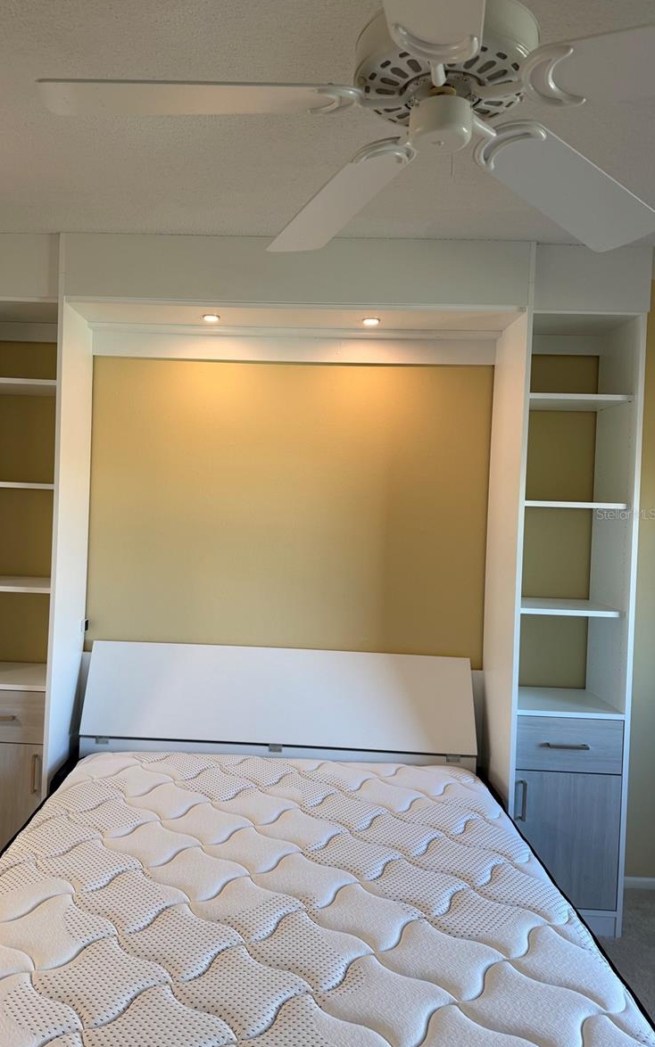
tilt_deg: +0.1
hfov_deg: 47.3
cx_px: 258
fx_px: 742
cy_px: 514
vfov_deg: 70.4
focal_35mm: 26
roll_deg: -2.6
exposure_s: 1/120
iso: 125
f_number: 1.78
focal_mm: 6.76
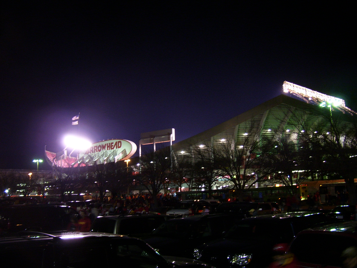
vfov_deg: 41.8
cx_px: 178
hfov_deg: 54.0
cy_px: 134
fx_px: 351
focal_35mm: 34
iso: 160
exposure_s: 1/8
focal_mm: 5.6
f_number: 2.7
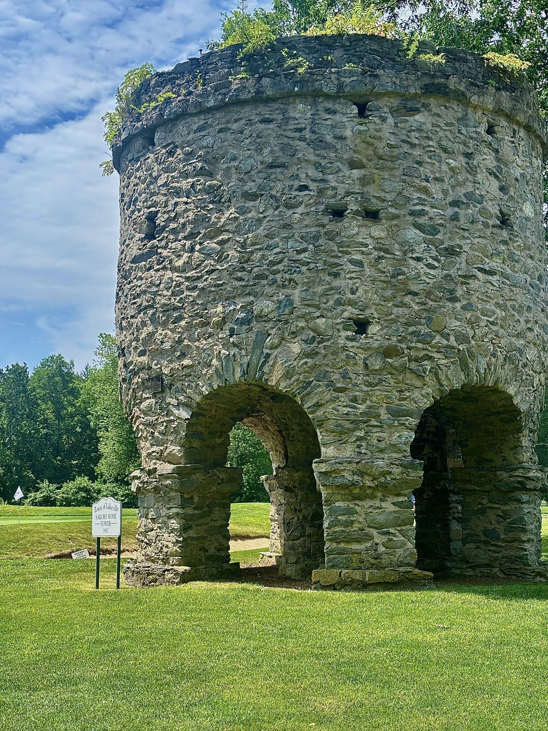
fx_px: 1098
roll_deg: +0.0
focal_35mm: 52
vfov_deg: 36.8
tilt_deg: +7.3
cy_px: 366
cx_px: 274
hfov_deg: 28.0
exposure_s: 1/903
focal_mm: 5.96
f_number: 1.6
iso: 32
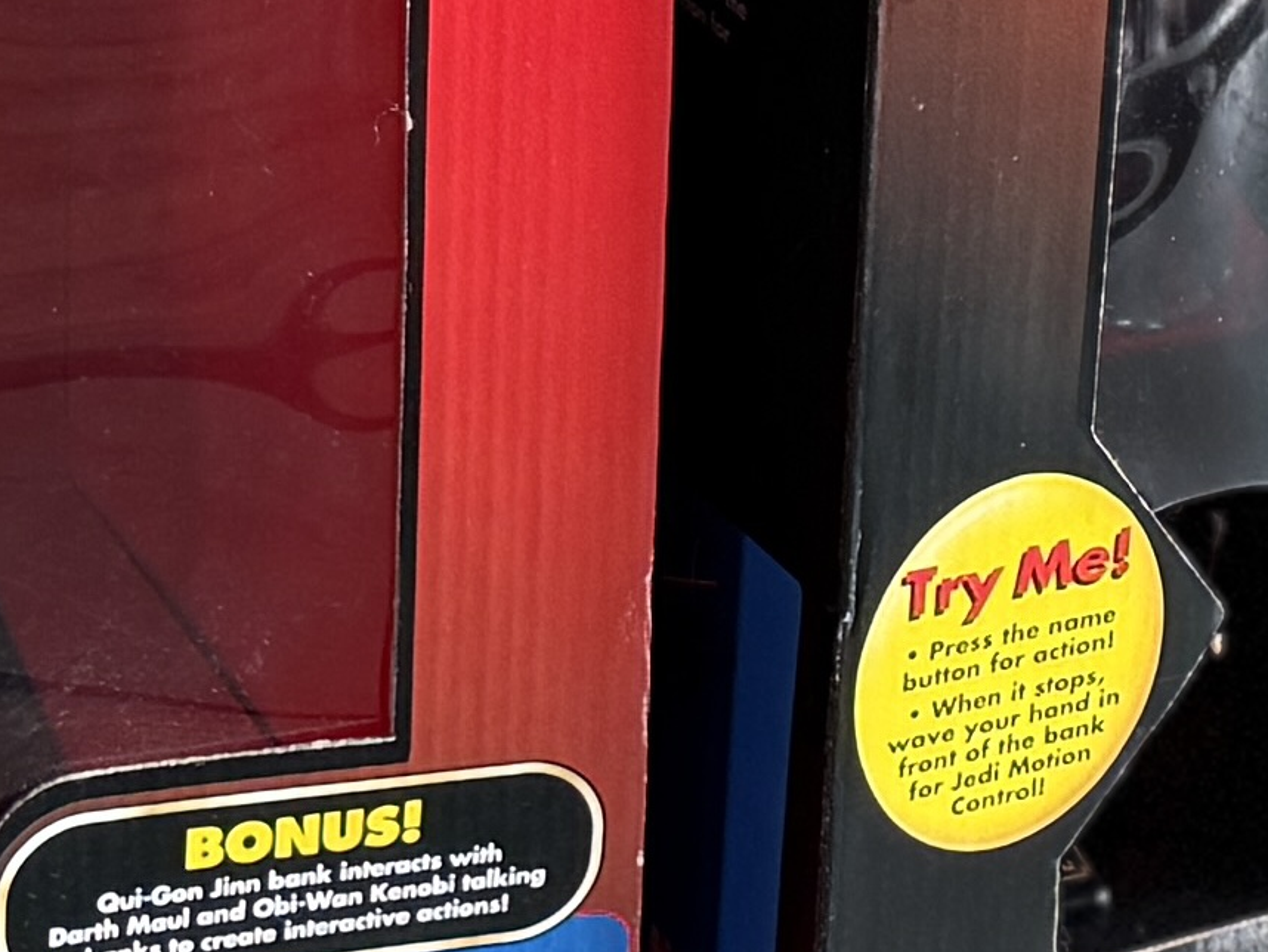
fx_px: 3334
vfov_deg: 16.0
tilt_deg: -21.3
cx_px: 931
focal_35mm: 91
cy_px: 50
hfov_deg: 21.4
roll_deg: -3.1
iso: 200
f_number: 1.78
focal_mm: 6.76
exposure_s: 1/87
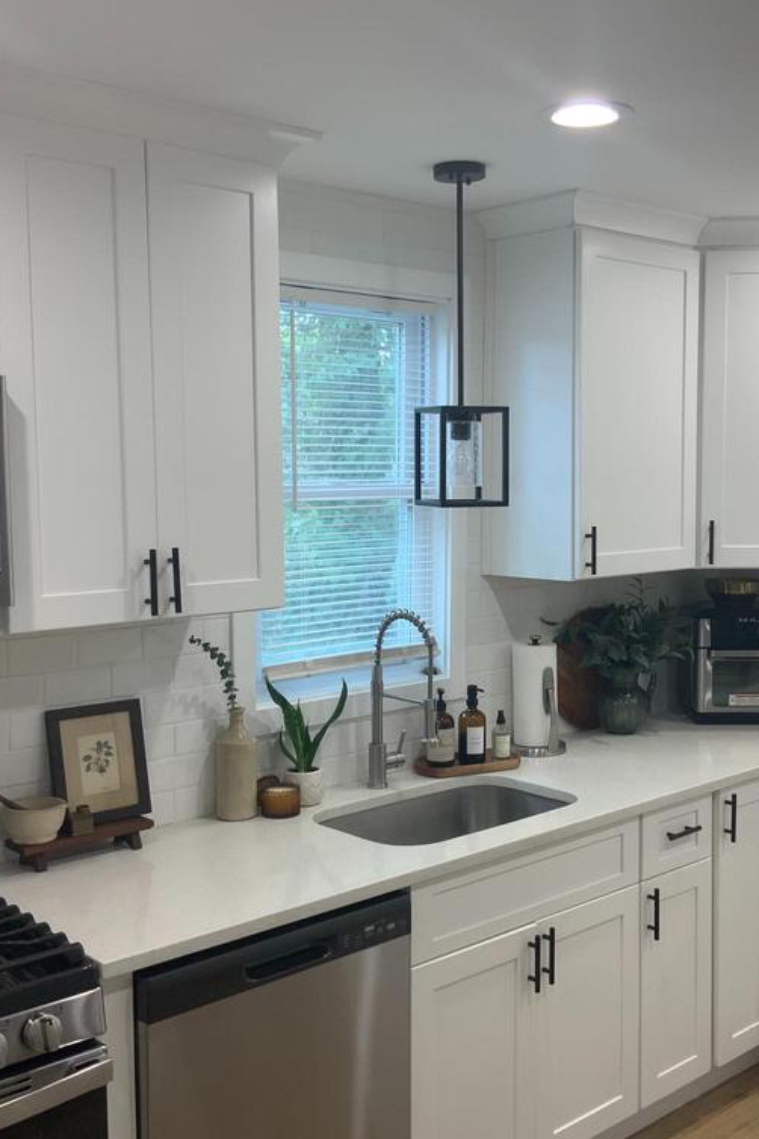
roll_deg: +0.5
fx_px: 1297
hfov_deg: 32.5
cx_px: 467
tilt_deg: -4.0
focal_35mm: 41
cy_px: 570
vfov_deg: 47.4
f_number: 1.8
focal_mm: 3
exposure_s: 1/120
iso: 50
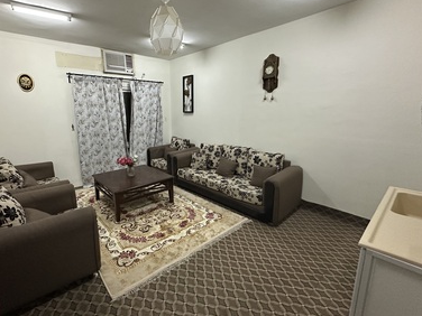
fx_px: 207
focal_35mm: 17
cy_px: 151
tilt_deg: -10.1
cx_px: 182
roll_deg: +1.0
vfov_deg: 74.7
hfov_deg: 90.5
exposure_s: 1/60
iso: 500
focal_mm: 2.22
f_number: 2.2
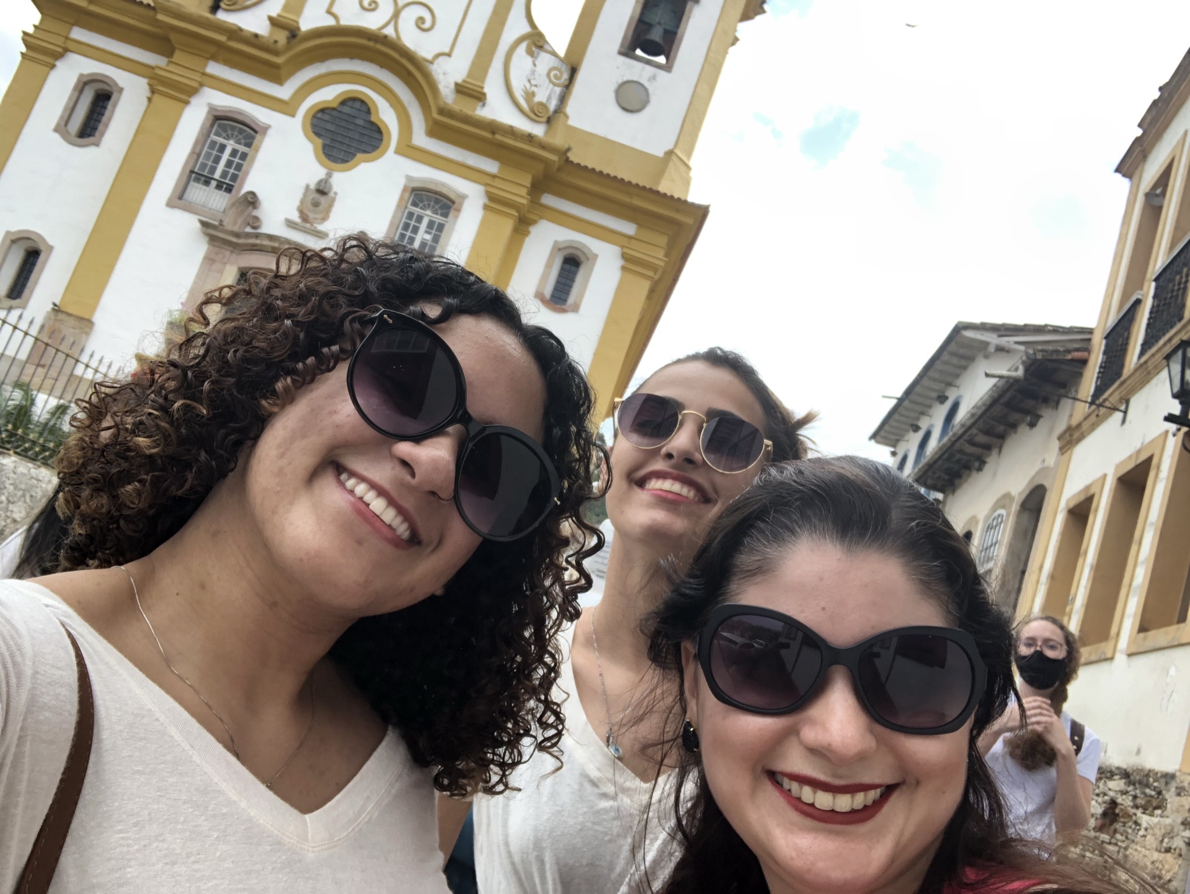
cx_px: 595
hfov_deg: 56.8
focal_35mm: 32
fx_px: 1101
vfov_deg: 44.2
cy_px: 447
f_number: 2.2
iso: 20
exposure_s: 1/171
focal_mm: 2.87
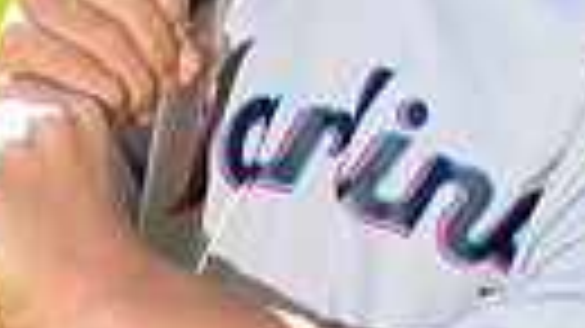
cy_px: -220
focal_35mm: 796
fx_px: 12342
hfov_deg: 2.7
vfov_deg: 1.5
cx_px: 587
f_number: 5
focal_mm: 170
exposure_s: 1/250
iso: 100
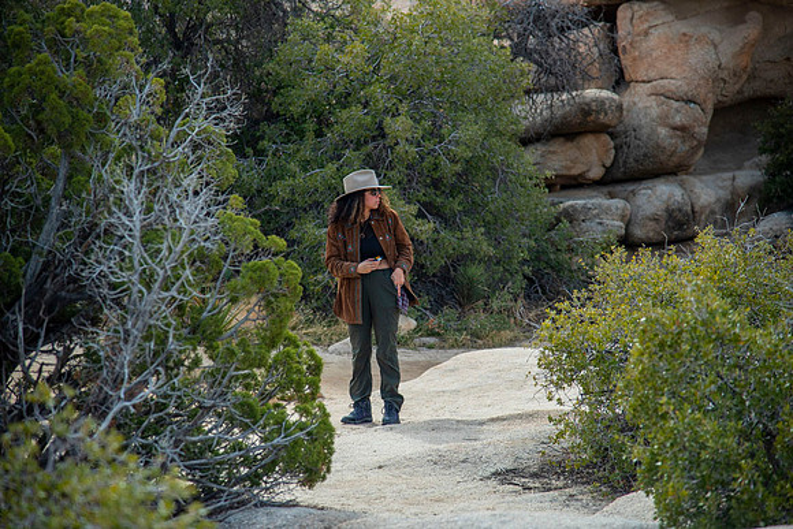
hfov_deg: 17.1
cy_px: 264
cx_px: 396
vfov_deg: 11.4
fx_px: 2644
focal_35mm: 120
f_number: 4
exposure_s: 1/1250
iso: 100
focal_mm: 120
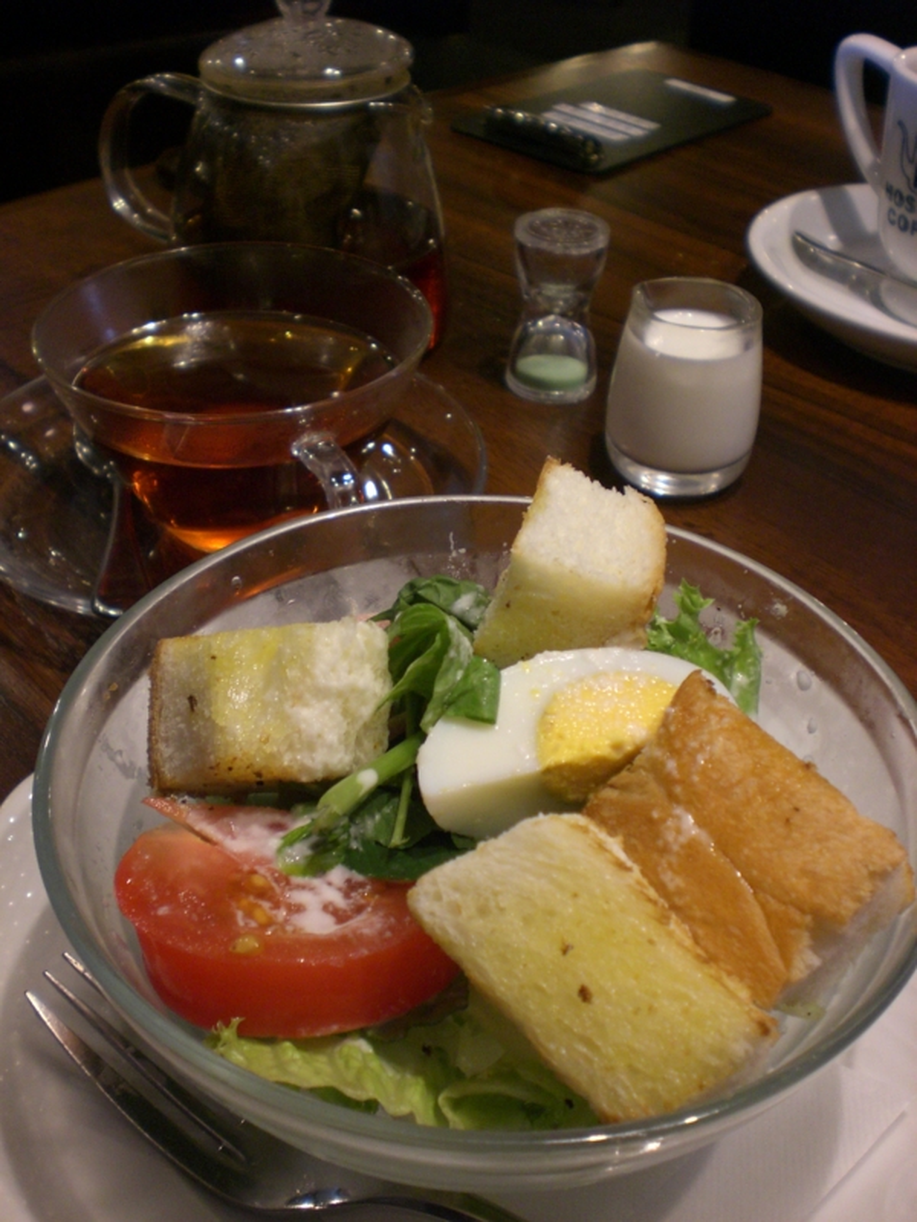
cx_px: 458
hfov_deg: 37.7
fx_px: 1342
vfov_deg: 49.0
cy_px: 611
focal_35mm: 38
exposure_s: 1/30
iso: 200
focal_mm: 6.3
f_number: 3.1
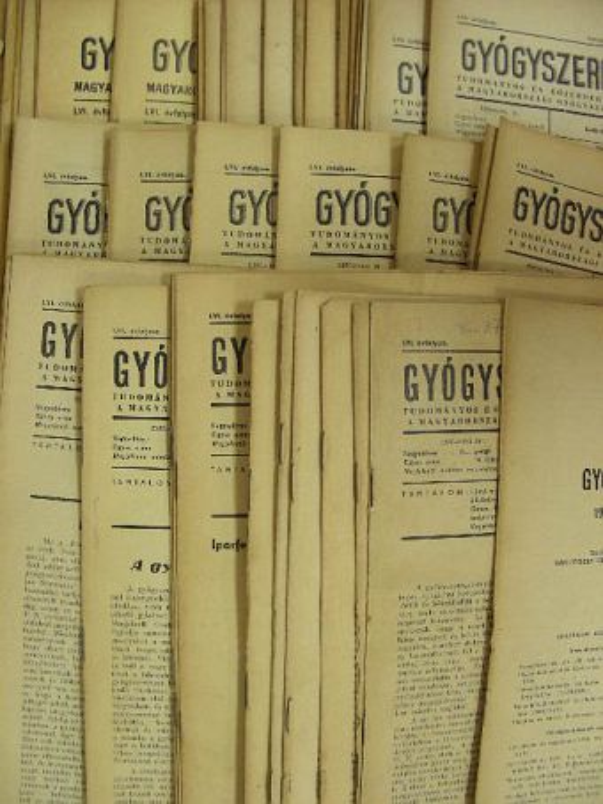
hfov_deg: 37.7
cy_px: 402
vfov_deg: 49.0
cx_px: 302
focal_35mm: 38
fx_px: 882
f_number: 3.5
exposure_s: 1/21.7
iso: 200
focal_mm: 6.3
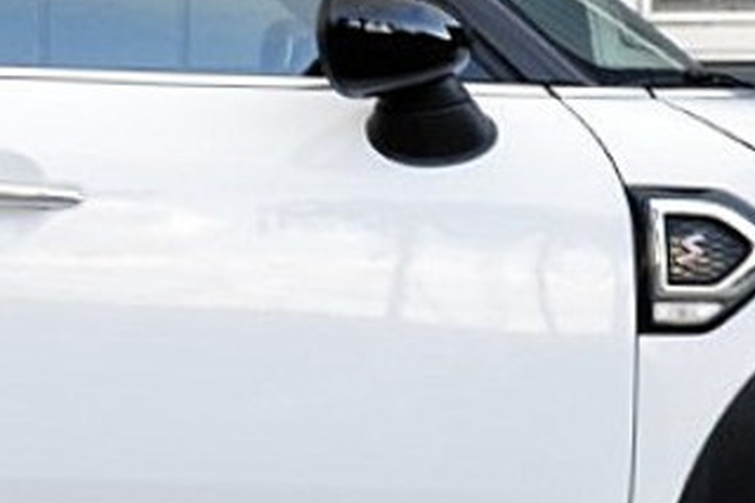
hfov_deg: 11.5
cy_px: 137
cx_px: 35
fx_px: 3714
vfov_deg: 7.7
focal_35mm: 177
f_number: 8
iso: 400
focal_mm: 27
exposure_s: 1/60
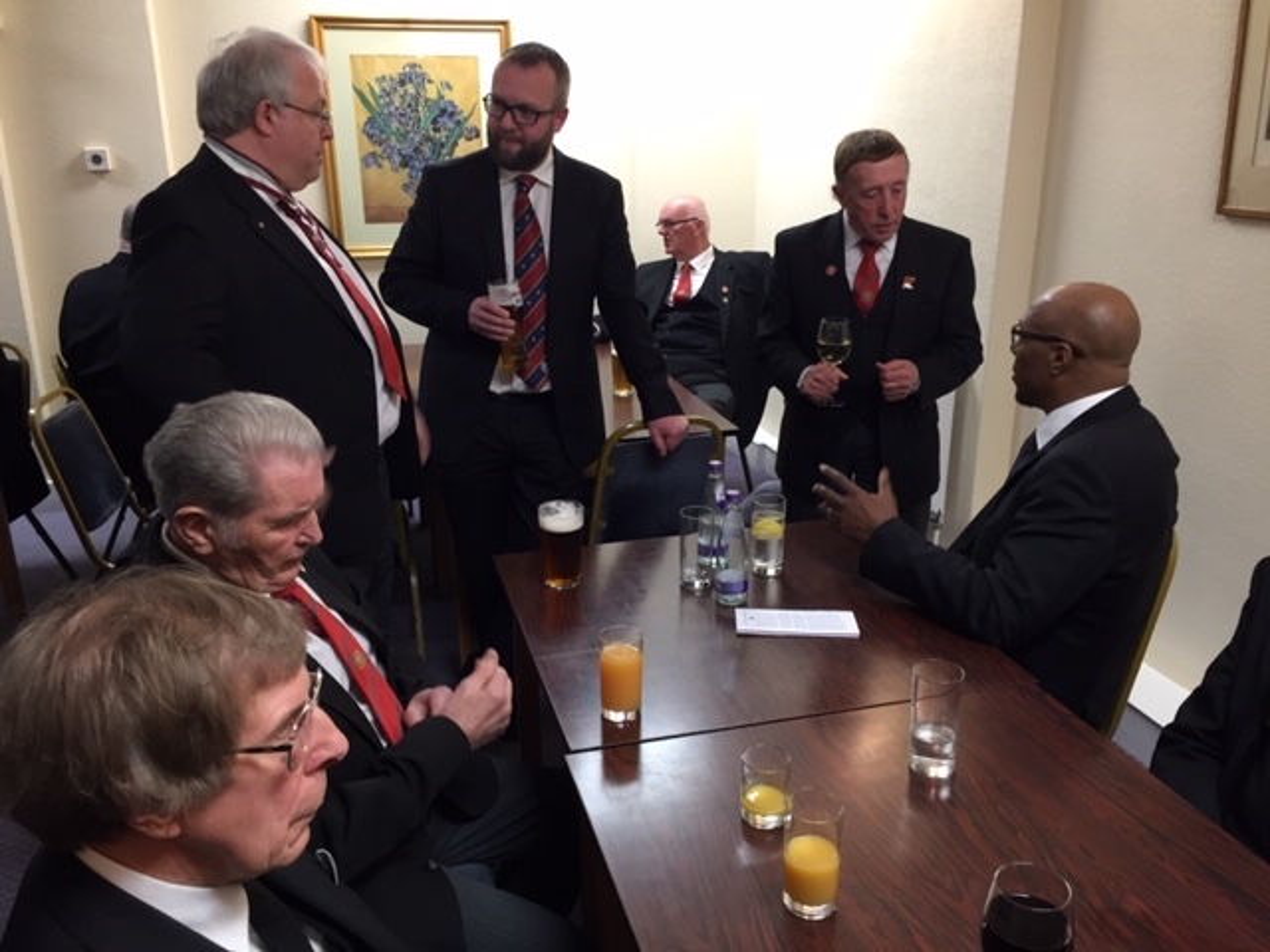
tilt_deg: -17.8
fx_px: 1064
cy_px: 476
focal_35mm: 29
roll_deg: -1.3
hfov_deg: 61.7
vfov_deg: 48.2
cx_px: 635
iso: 125
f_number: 2.2
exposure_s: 1/33
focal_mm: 4.15
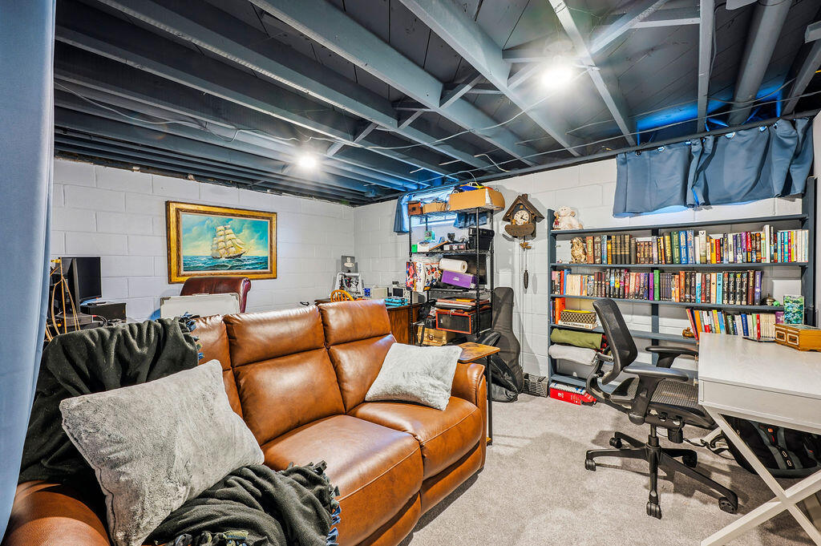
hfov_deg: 104.3
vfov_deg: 81.1
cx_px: 410
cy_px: 273
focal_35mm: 14
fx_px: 319
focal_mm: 14
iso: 250
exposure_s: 3
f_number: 10
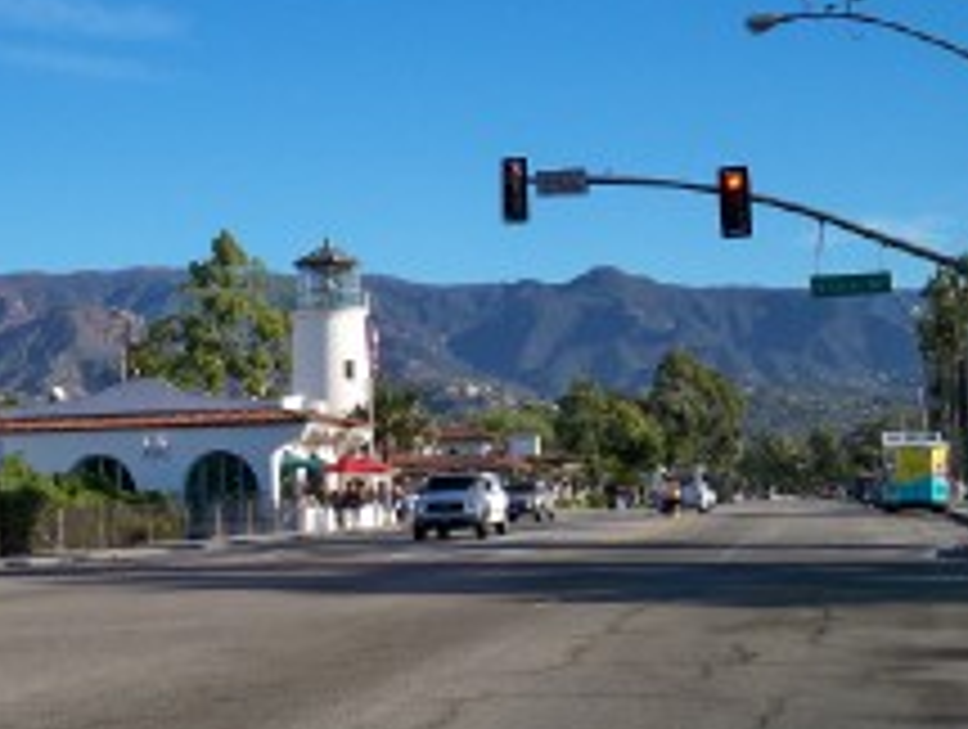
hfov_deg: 29.5
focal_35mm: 65
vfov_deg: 22.6
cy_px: 284
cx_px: 284
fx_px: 1821
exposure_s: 1/400
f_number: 4.7
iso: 64
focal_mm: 6.3
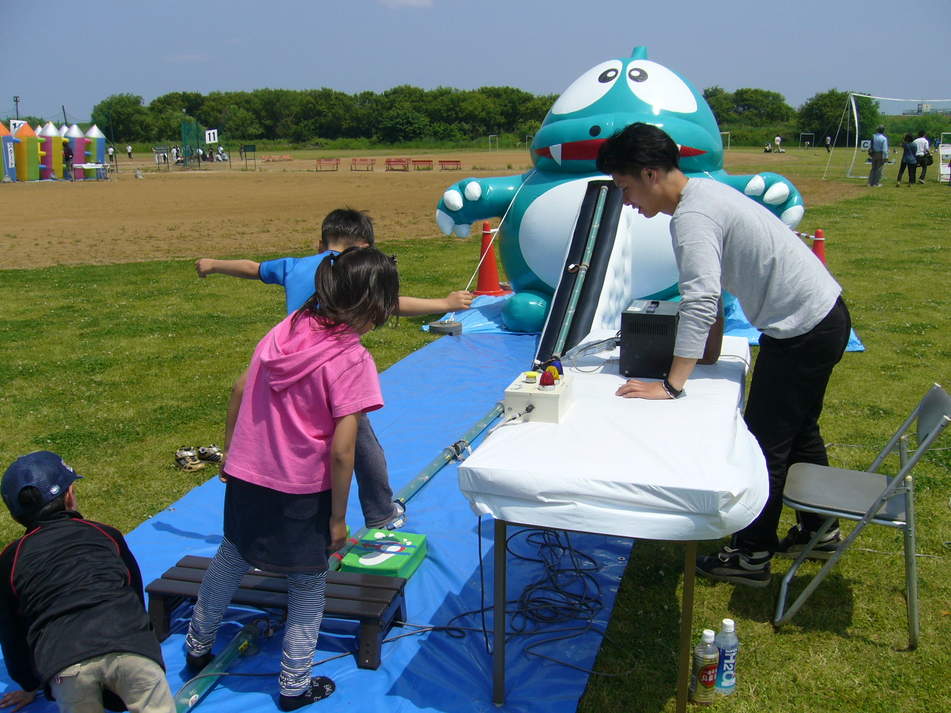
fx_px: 962
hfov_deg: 52.6
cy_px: 356
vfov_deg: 40.7
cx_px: 476
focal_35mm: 35
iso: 80
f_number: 5.6
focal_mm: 5.8
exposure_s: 1/500
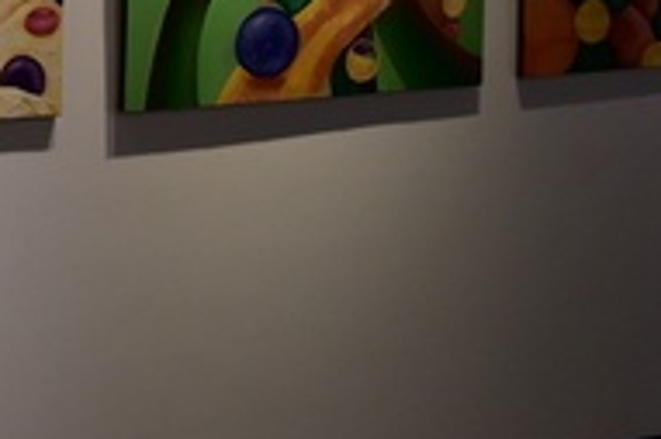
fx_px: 1816
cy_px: -347
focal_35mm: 99
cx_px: -356
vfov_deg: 12.6
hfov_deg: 18.2
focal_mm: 27
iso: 800
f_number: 5
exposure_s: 1/100
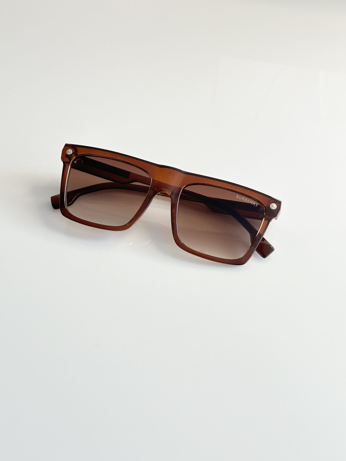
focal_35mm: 53
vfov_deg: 36.2
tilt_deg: -51.1
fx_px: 706
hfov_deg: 27.5
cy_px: 231
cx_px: 158
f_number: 1.78
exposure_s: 1/50
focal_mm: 6.86
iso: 64
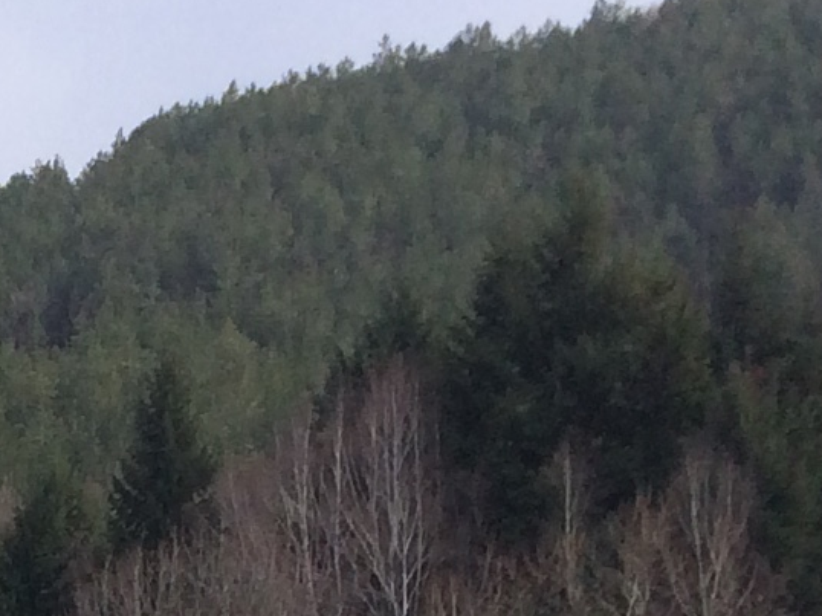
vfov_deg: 8.0
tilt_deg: -0.8
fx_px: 4177
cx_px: -1037
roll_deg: +0.5
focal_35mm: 176
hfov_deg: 10.0
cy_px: 1250
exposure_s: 1/1172
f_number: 2.2
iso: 32
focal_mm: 4.15
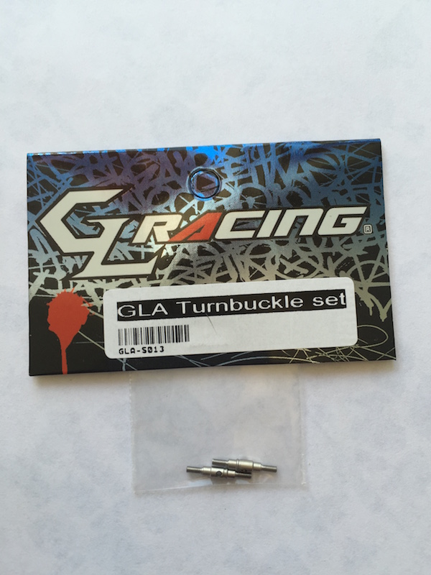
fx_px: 481
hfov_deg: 48.2
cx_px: 216
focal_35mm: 29
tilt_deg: -85.4
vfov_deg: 61.7
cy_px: 288
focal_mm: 4.15
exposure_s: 1/100
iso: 32
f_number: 2.2
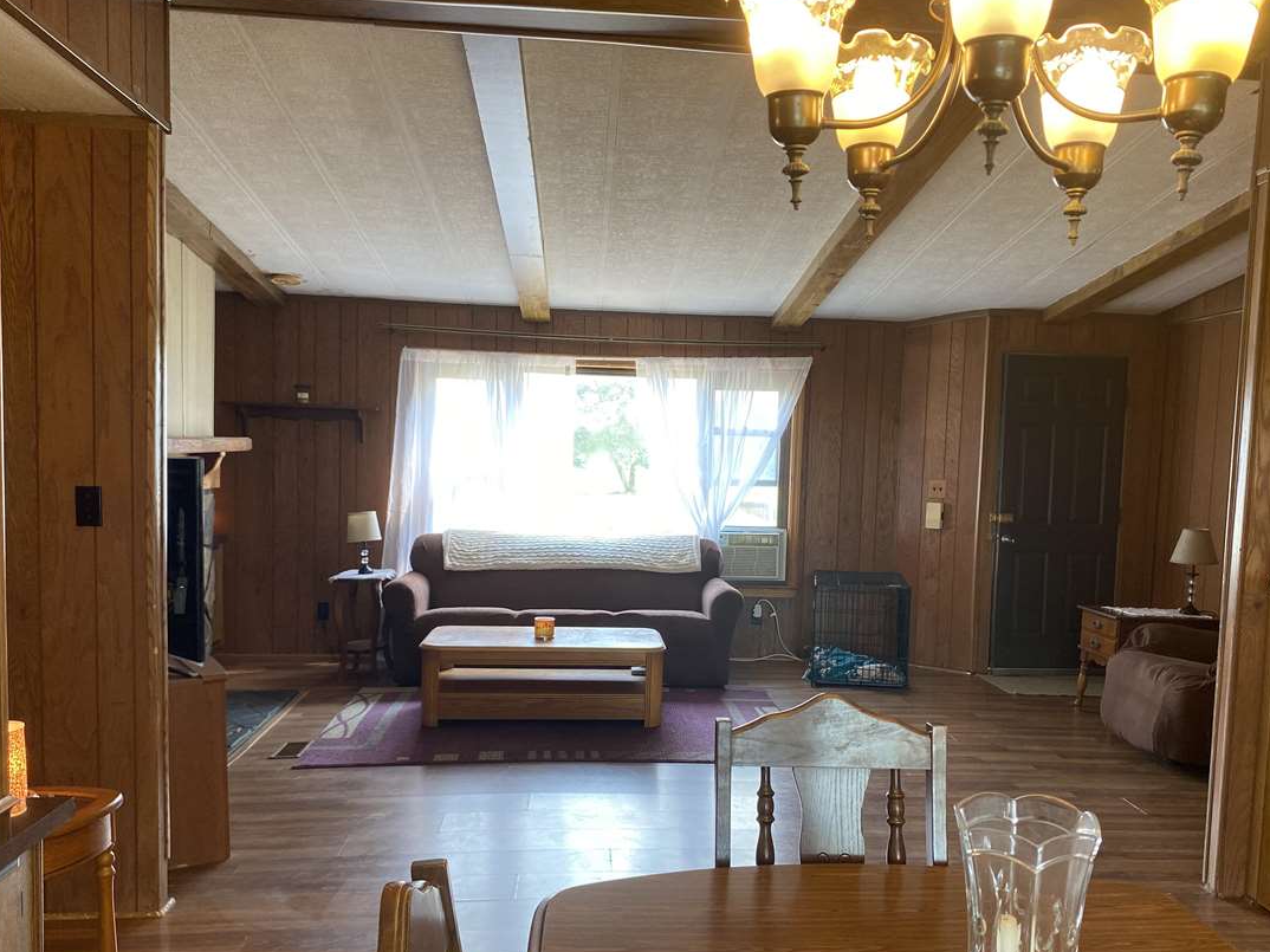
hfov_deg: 58.2
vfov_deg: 45.3
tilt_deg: -4.7
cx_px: 707
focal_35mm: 31
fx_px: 1137
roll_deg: -1.5
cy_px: 552
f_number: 1.8
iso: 64
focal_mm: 4.25
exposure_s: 1/60
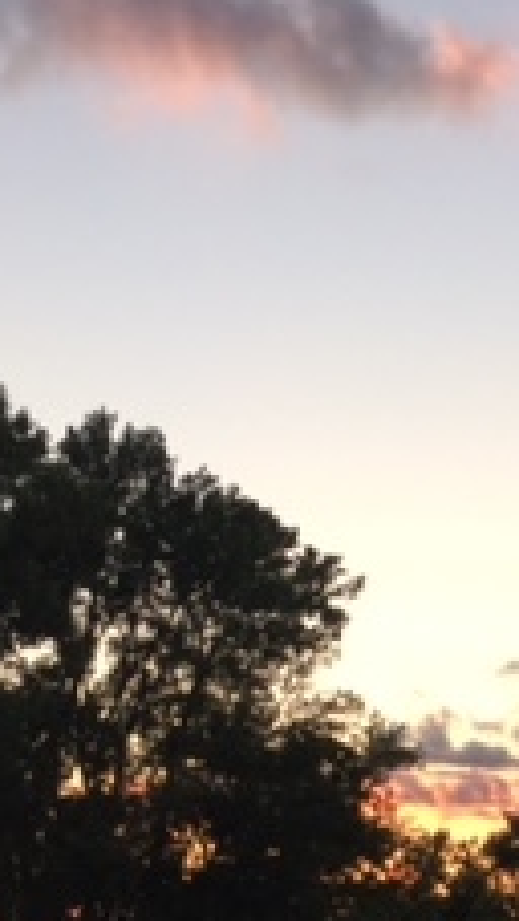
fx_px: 2173
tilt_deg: +1.3
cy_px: 949
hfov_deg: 13.0
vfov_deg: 22.8
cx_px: 738
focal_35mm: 89
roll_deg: -0.5
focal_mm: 4.15
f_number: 2.2
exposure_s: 1/169
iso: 32
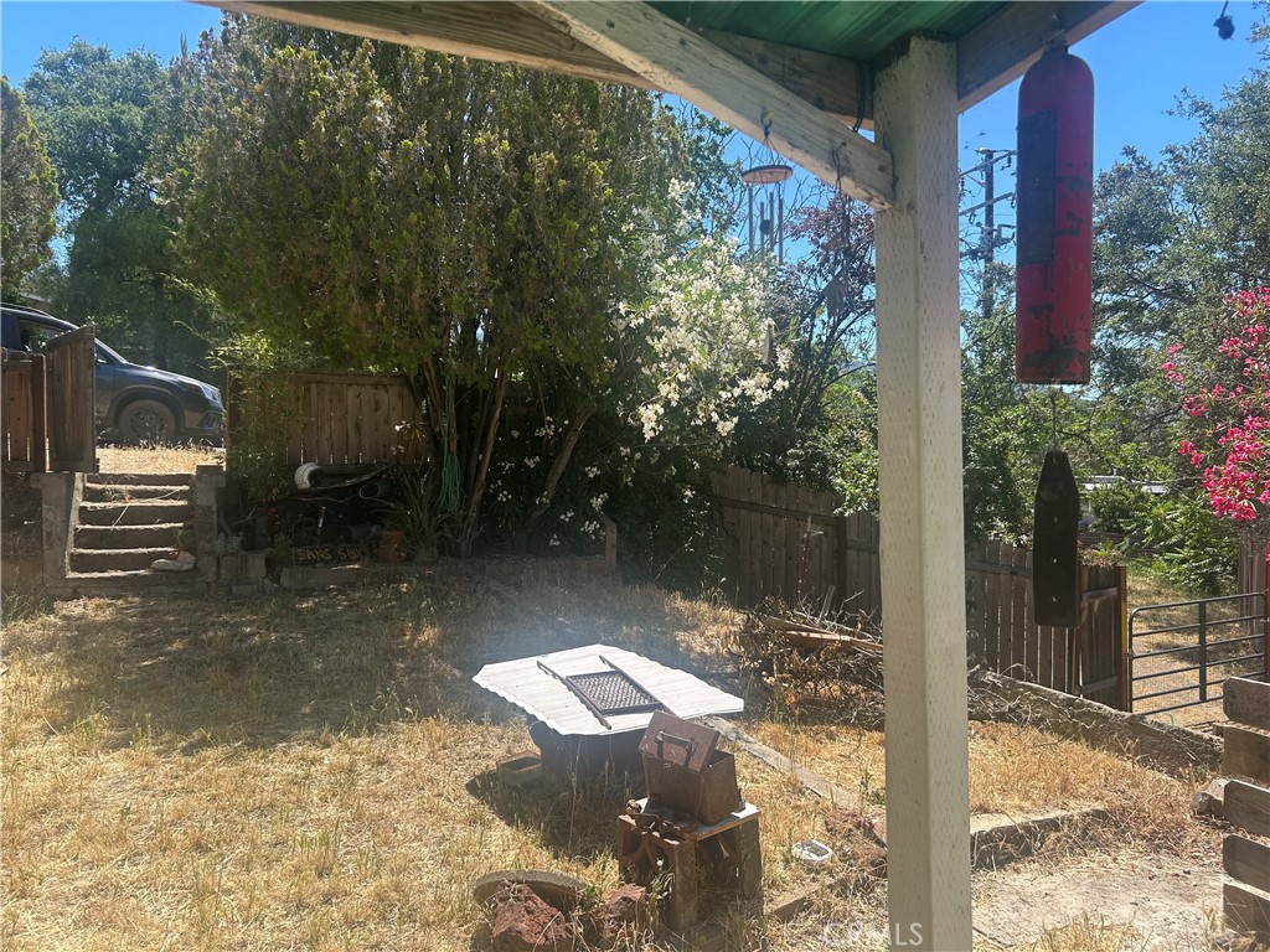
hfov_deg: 67.3
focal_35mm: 26
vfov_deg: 53.1
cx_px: 635
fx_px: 954
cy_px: 476
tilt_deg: -0.8
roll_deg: +0.3
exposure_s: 1/1779
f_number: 1.5
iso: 50
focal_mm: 5.7
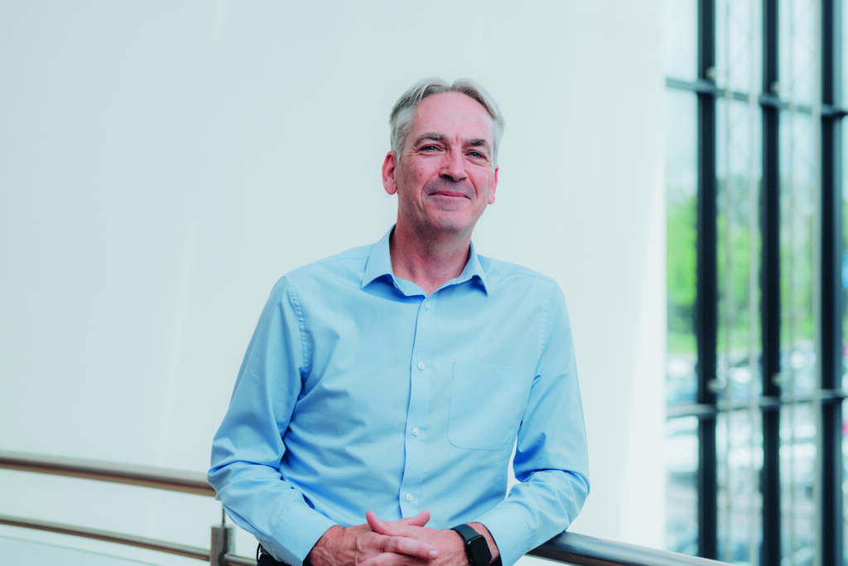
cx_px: 424
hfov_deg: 39.6
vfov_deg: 27.0
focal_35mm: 50
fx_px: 1178
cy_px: 283
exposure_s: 1/250
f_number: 2.5
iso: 50
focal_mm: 50
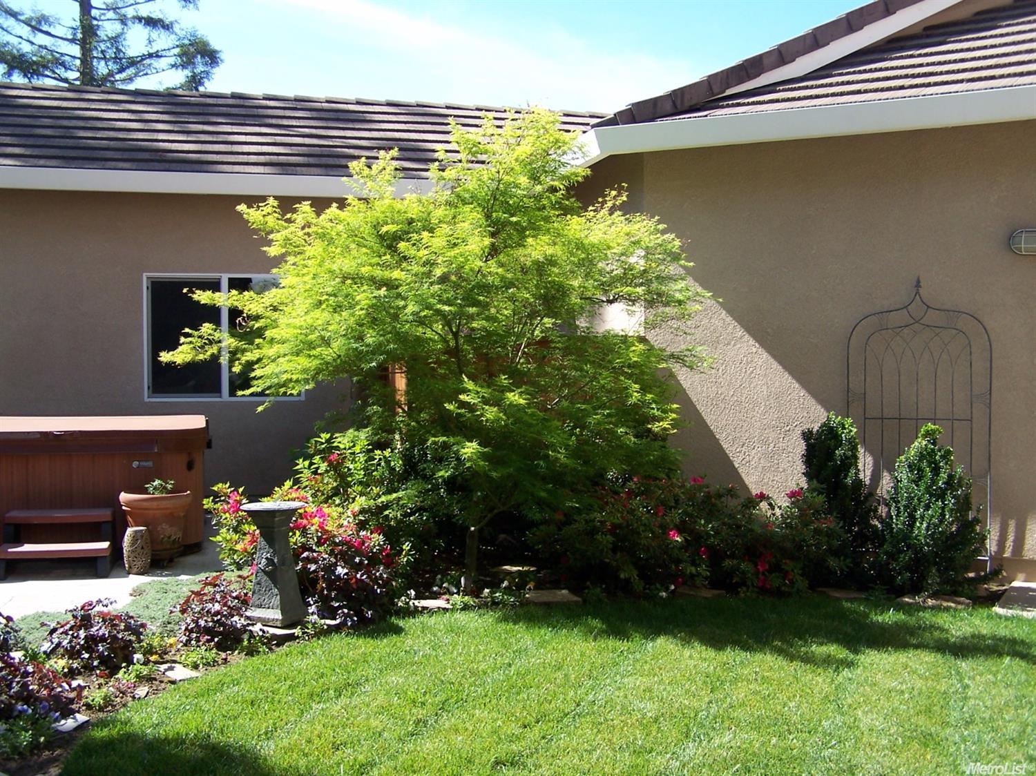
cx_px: 518
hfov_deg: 49.0
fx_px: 1137
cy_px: 388
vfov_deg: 37.7
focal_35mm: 38
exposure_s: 1/400
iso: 80
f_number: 2.8
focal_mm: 6.3
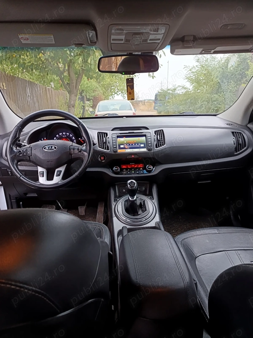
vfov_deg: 71.6
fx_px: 234
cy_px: 169
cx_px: 126
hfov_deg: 56.8
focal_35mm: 24
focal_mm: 5.31
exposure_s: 1/50
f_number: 1.7
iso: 1044
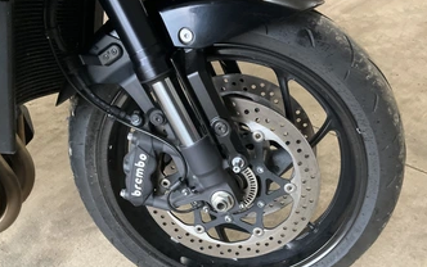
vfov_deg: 34.2
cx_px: 238
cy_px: 173
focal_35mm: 37
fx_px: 431
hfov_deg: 52.6
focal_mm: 3
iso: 250
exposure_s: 1/60
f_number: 1.8
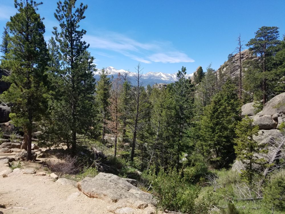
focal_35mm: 26
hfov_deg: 67.3
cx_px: 142
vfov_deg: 53.1
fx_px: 214
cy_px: 107
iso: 50
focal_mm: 4.2
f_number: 1.7
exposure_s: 1/1812
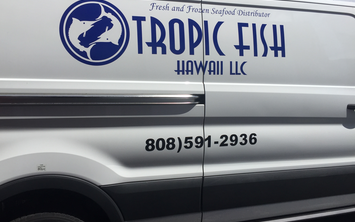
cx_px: 176
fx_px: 300
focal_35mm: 31
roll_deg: +0.0
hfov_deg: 61.2
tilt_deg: -5.9
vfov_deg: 40.4
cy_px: 90
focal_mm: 4.15
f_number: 2.2
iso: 32
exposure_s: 1/3968
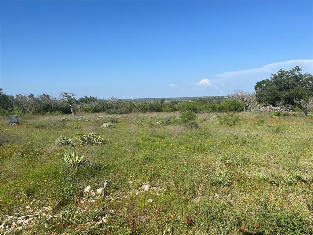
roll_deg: +1.9
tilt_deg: -4.7
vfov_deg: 53.1
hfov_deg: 67.3
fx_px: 235
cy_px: 118
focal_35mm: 26
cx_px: 156
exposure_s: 1/3623
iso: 50
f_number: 1.6
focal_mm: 5.1
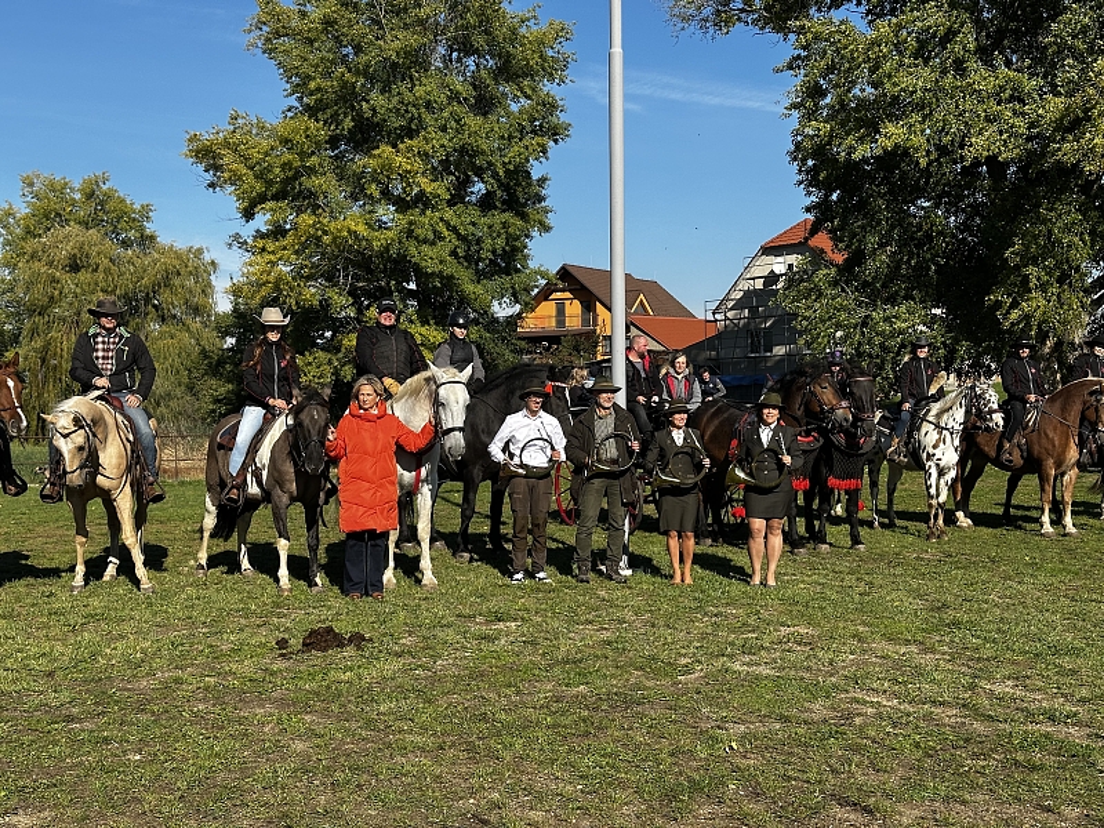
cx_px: 552
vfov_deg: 30.3
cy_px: 414
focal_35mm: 48
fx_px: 1531
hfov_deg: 39.7
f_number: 1.78
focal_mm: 6.86
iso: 64
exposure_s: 1/3472
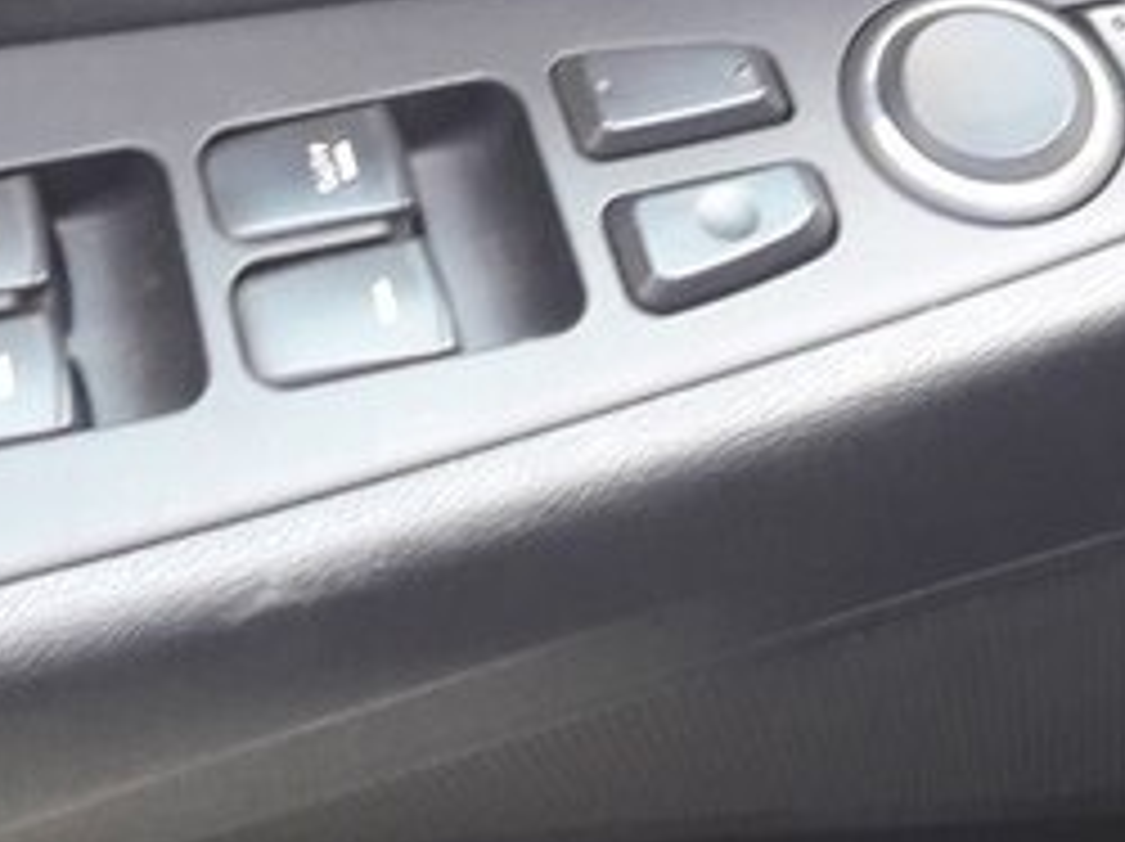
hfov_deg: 26.1
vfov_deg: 18.7
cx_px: 333
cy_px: -205
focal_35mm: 74
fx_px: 2403
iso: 125
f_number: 1.9
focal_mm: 3.7
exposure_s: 1/33
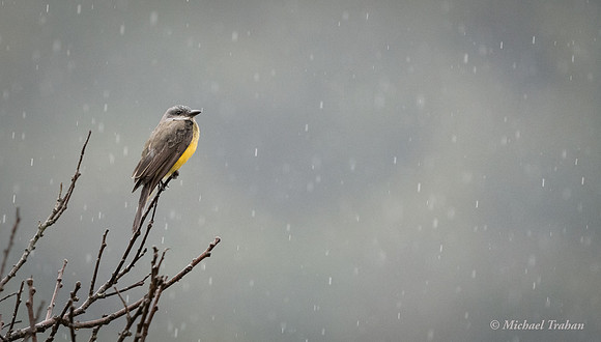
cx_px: 150
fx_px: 17367
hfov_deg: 2.0
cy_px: 133
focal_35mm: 1087
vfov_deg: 1.1
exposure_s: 1/800
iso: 4000
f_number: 6.3
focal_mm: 600
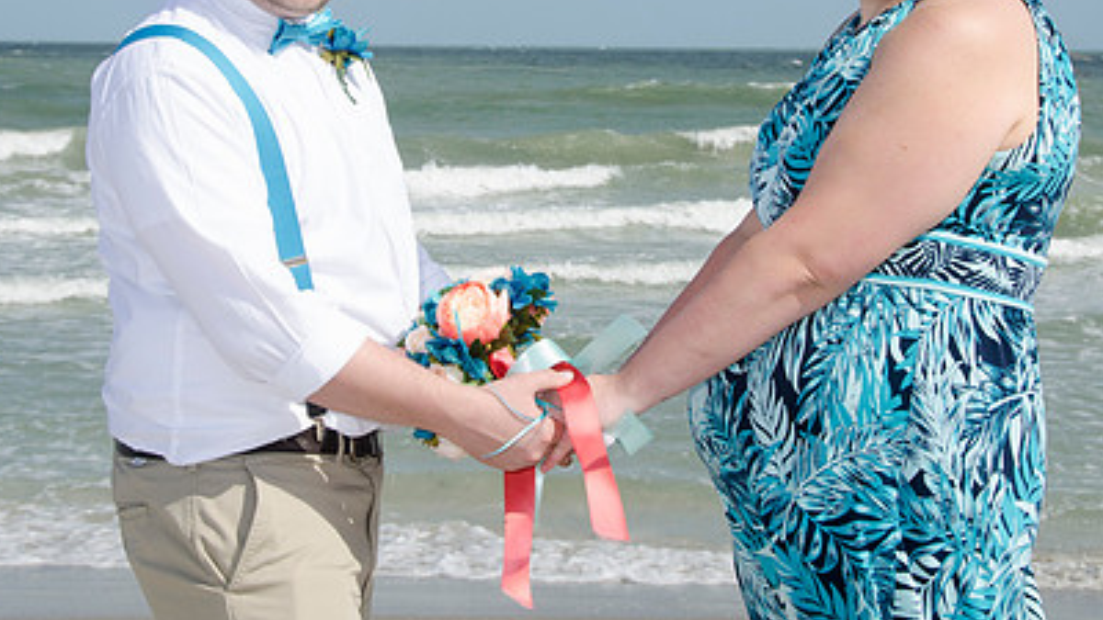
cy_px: 99
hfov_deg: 21.4
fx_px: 2925
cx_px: 538
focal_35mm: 100
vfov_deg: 12.0
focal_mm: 44
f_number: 10
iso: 100
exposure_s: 1/250
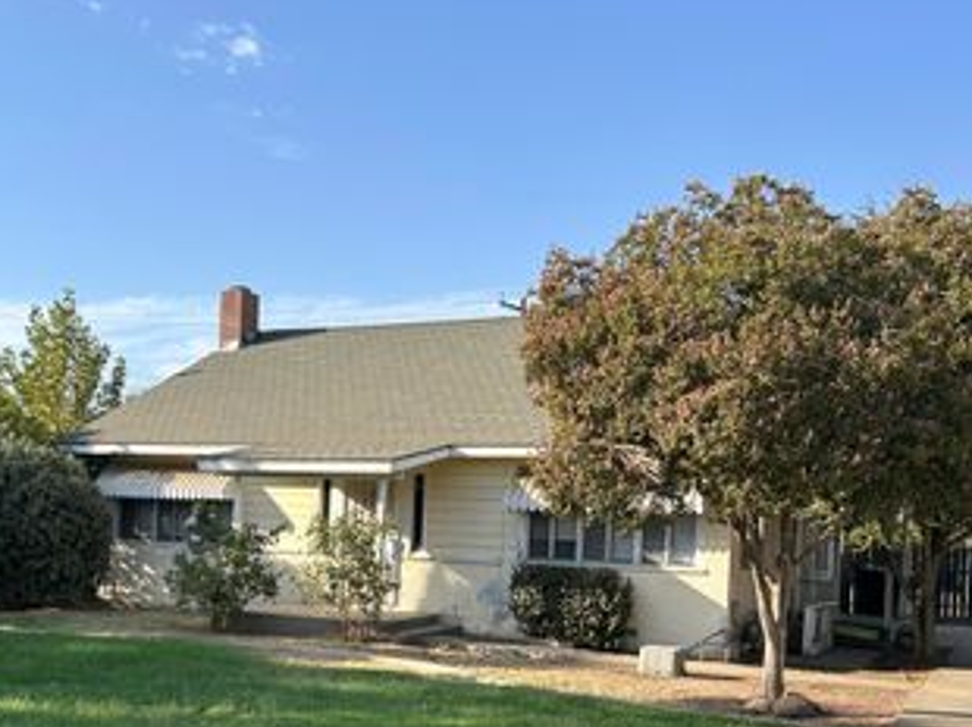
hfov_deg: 44.4
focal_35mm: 42
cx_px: 357
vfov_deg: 33.6
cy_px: 553
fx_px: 1178
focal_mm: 5.7
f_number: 1.5
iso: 50
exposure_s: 1/2513
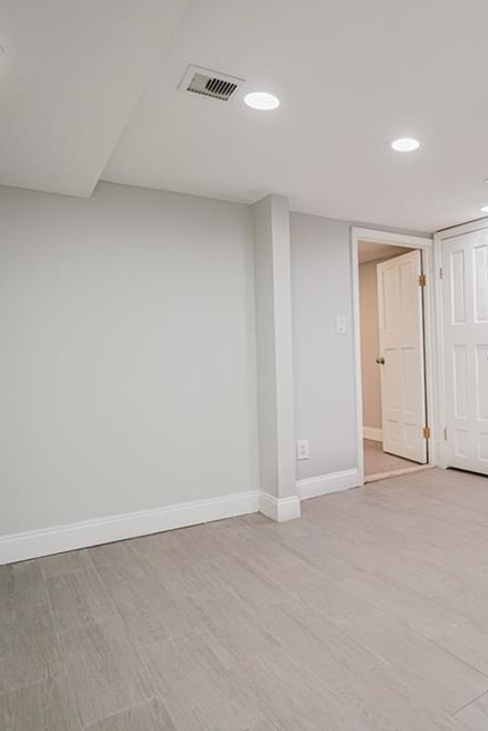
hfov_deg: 48.4
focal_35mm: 25
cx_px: 391
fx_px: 508
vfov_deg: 71.5
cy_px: 356
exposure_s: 1/160
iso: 640
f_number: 4
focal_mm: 16
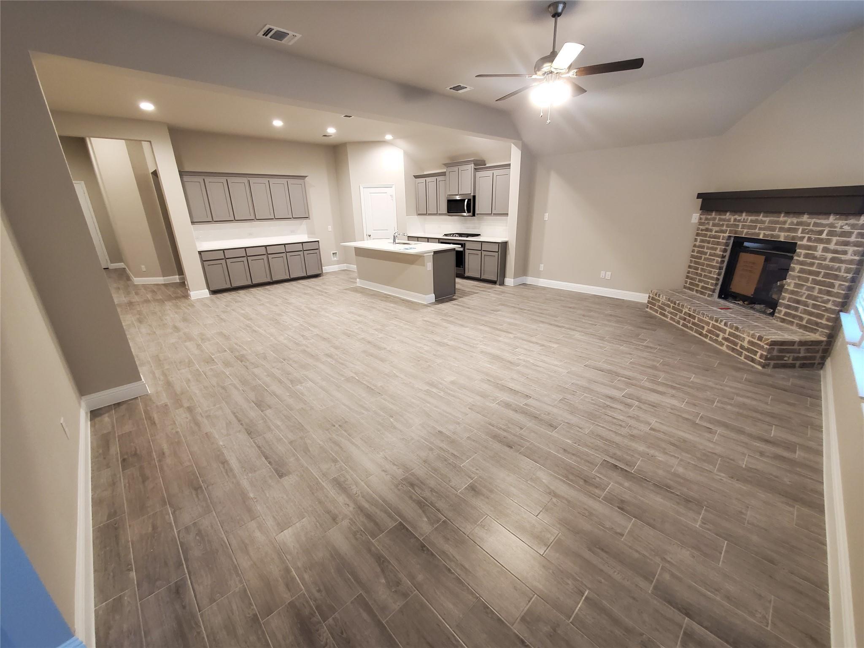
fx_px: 324
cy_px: 324
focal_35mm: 13
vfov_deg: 89.9
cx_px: 432
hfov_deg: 106.2
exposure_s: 1/30
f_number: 2.2
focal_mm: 1.8
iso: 500
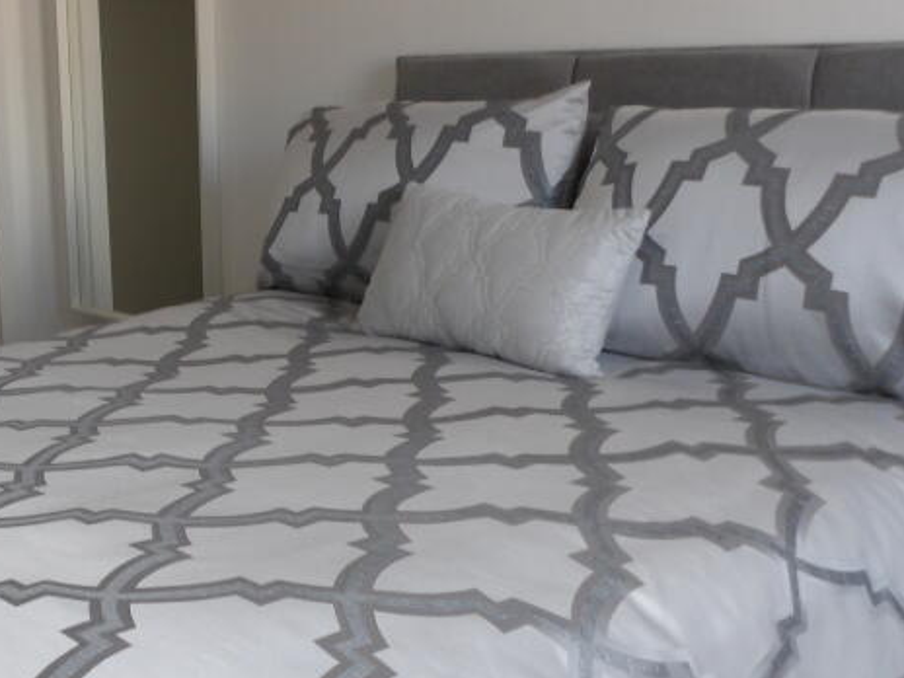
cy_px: 277
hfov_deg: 34.6
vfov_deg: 27.5
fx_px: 1384
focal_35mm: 53
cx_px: 129
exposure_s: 1/30
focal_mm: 4.3
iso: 132
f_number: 4.1
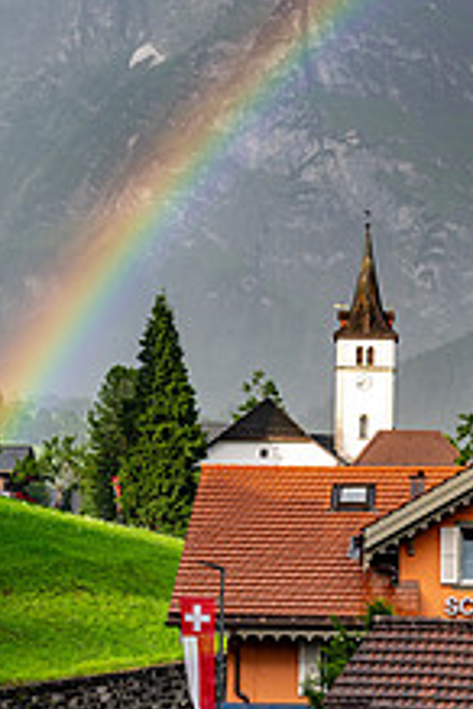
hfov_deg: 11.4
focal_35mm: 119
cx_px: 444
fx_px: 2345
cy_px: 285
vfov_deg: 17.2
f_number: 9
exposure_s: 1/100
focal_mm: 58
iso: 160
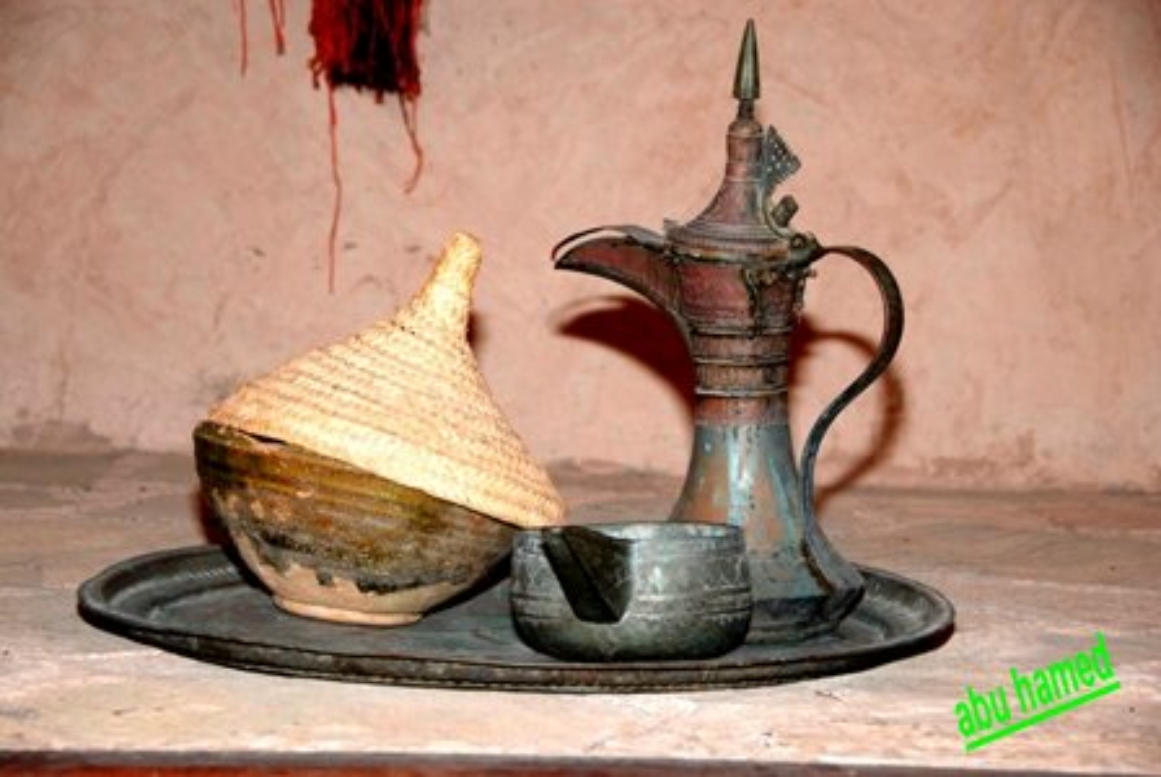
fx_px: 3003
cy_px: 388
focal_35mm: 93
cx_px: 580
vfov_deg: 14.8
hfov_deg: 21.9
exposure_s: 1/60
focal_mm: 62
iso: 100
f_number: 4.8
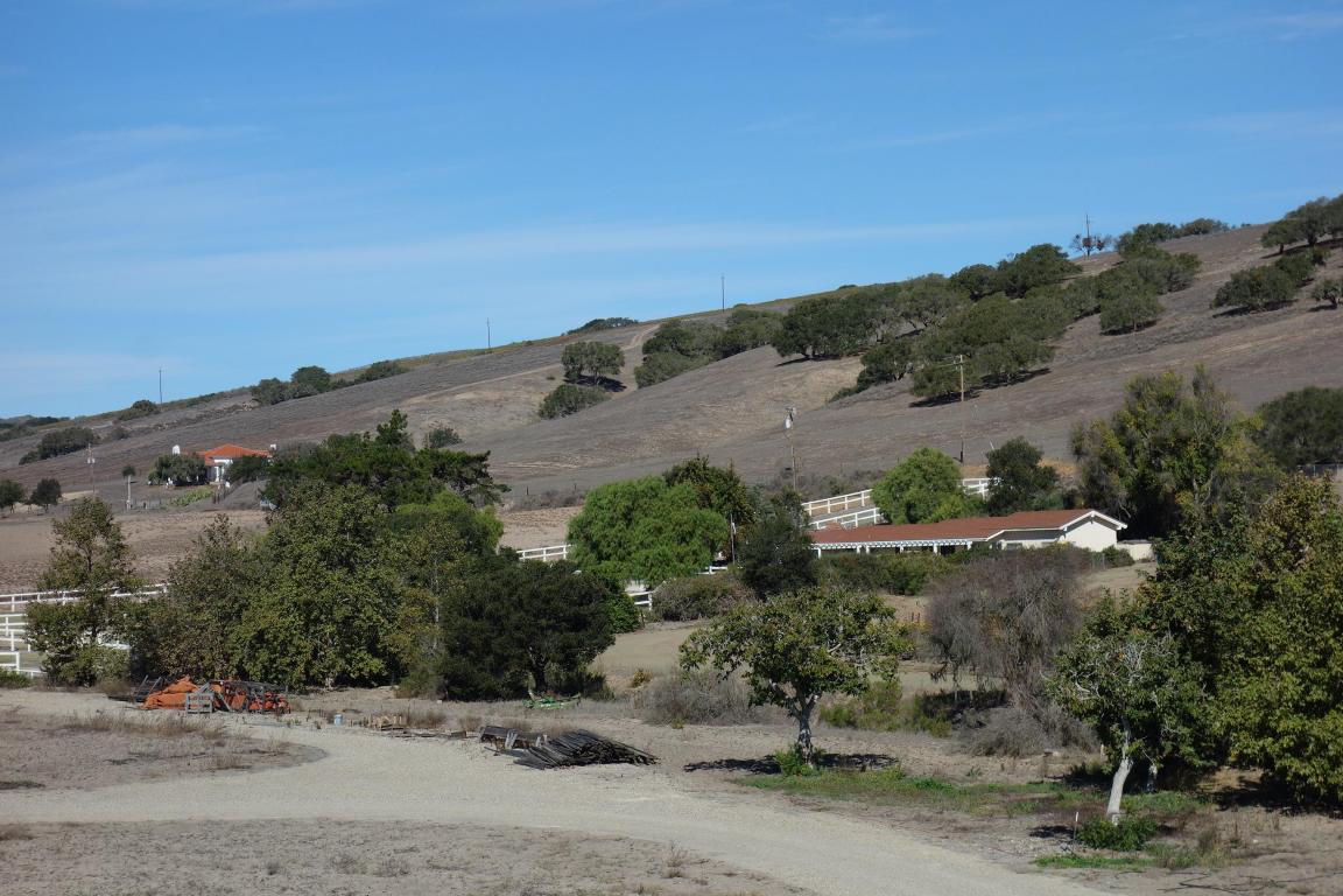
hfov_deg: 24.8
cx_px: 672
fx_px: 3059
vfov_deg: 16.7
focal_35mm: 82
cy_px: 448
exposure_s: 1/800
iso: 125
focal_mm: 30.46
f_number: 5.6
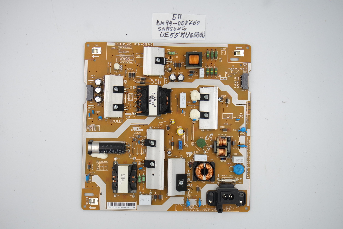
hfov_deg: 45.4
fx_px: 410
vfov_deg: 31.2
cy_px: 114
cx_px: 172
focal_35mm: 43
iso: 160
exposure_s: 1/100
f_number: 5.6
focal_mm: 16
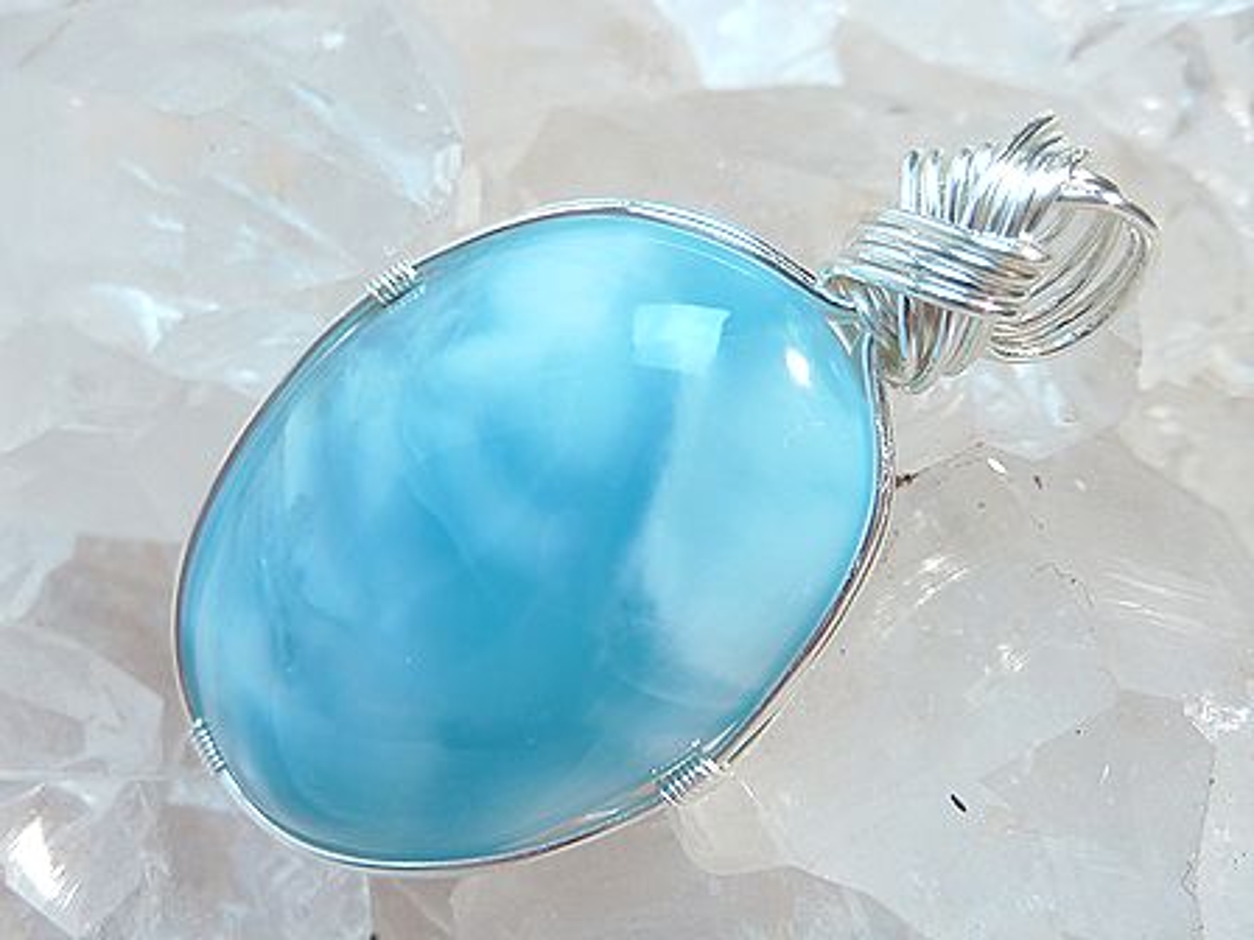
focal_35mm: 48
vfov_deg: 30.3
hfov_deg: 39.7
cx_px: 627
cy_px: 470
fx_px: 1739
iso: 80
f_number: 3.3
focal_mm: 4.4
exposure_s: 1/60
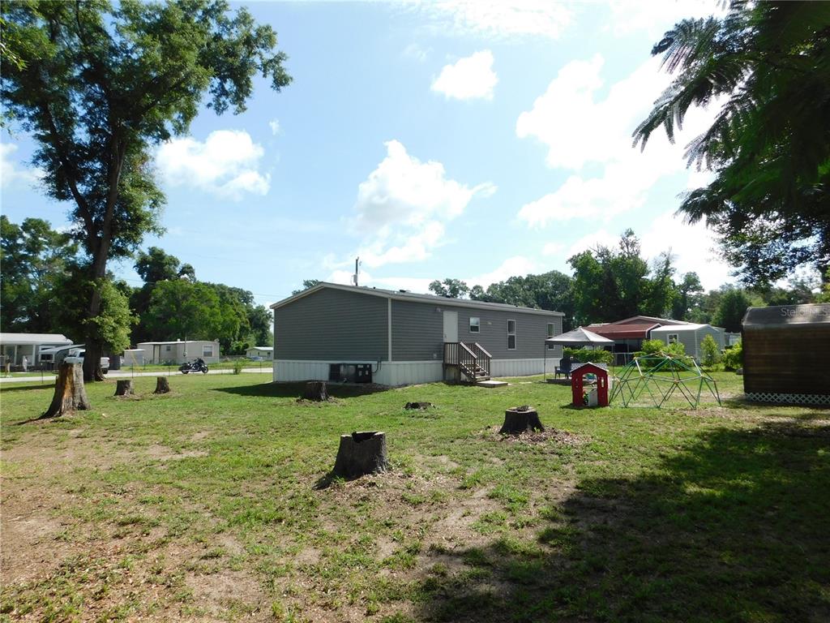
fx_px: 551
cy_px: 312
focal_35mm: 23
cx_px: 415
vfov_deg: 58.9
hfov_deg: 73.9
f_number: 3
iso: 125
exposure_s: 1/1250
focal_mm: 4
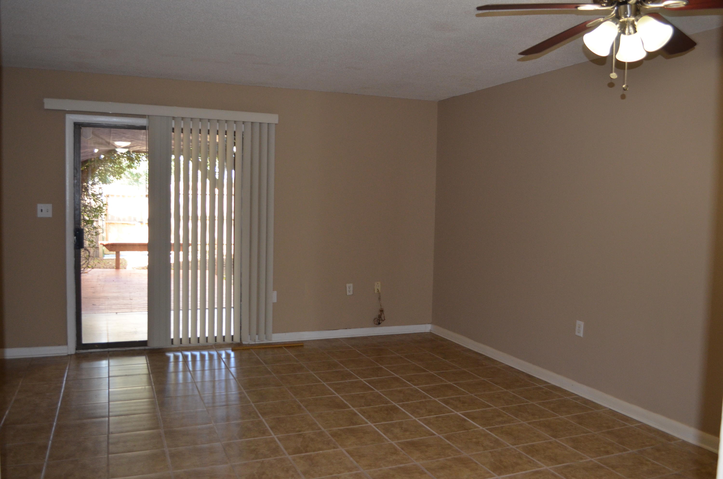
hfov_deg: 62.0
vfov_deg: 43.4
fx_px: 601
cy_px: 240
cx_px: 362
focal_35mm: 30
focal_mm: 20
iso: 800
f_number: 3.8
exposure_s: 1/60
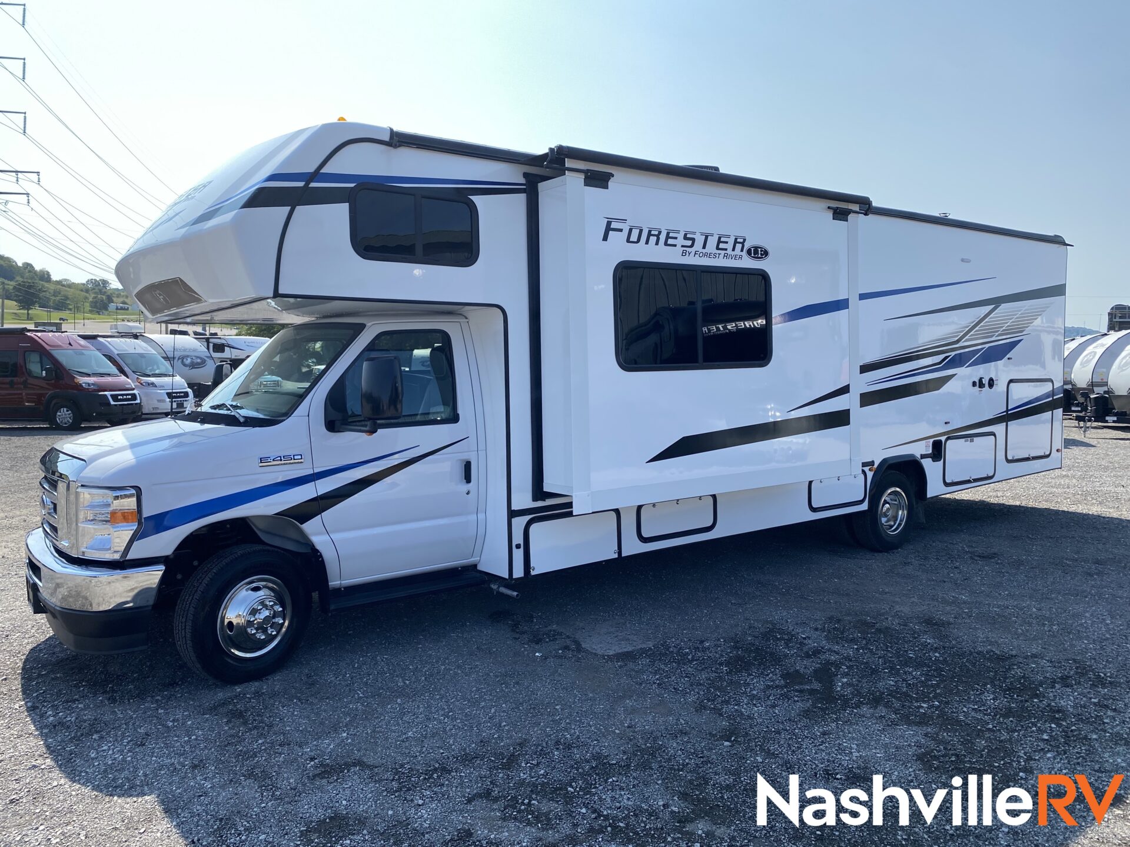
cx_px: 565
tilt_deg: -4.1
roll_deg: -0.8
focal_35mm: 26
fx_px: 849
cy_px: 424
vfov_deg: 53.1
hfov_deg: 67.3
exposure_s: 1/3040
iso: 32
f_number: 1.8
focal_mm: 4.25
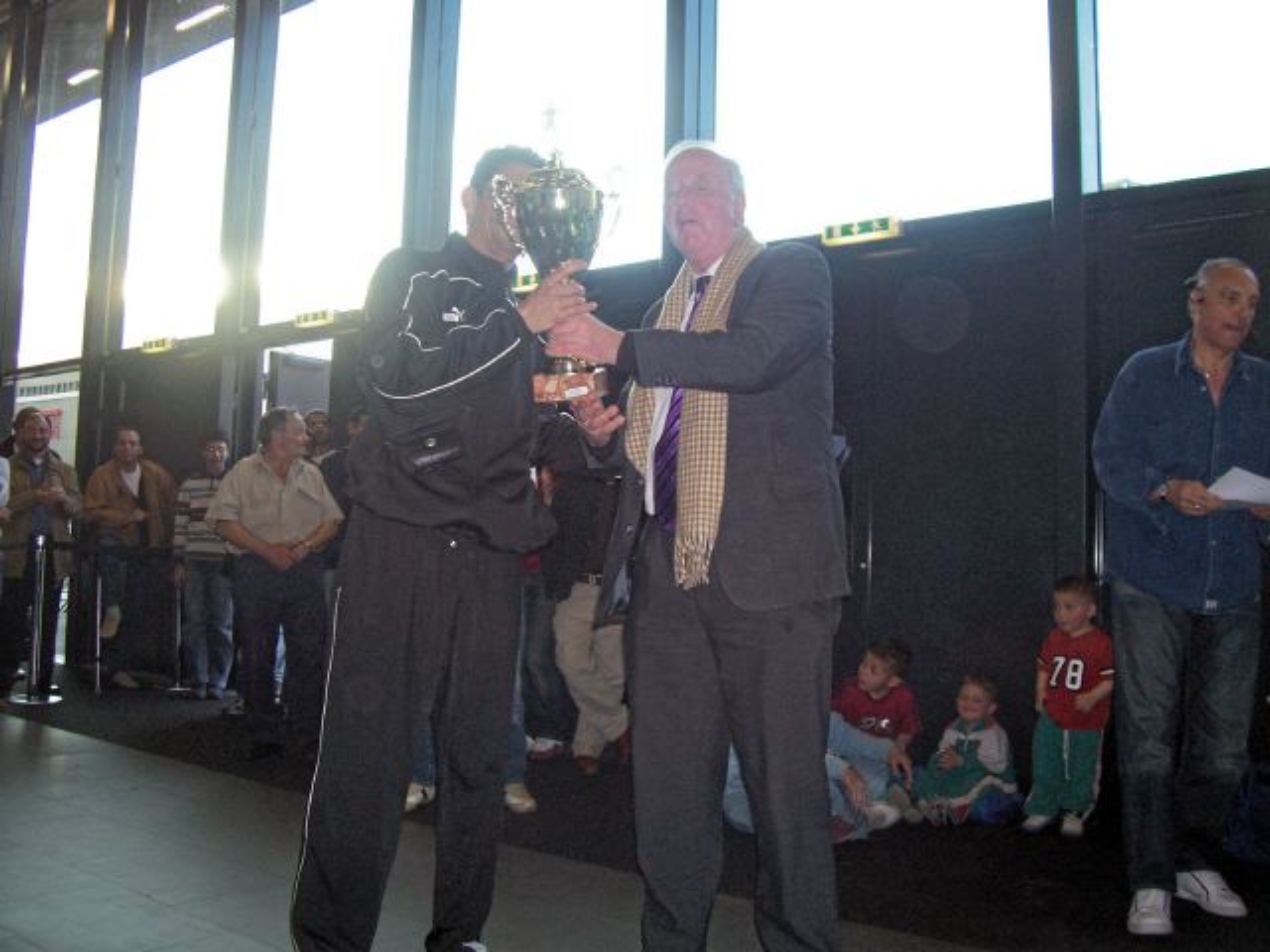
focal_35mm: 34
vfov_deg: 41.8
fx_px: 1247
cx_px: 635
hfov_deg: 54.0
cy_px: 476
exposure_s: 1/112
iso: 140
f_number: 2.7
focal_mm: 5.6
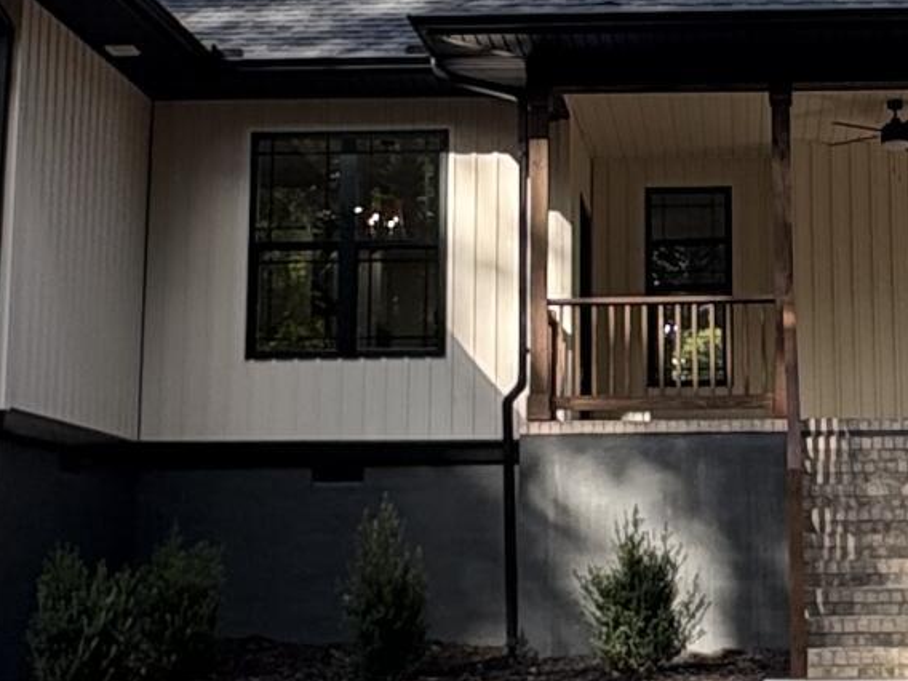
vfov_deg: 19.9
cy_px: 281
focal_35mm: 74
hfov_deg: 25.9
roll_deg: +0.5
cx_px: 700
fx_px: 1941
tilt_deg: +10.2
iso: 64
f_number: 2.2
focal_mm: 2.22
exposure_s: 1/533
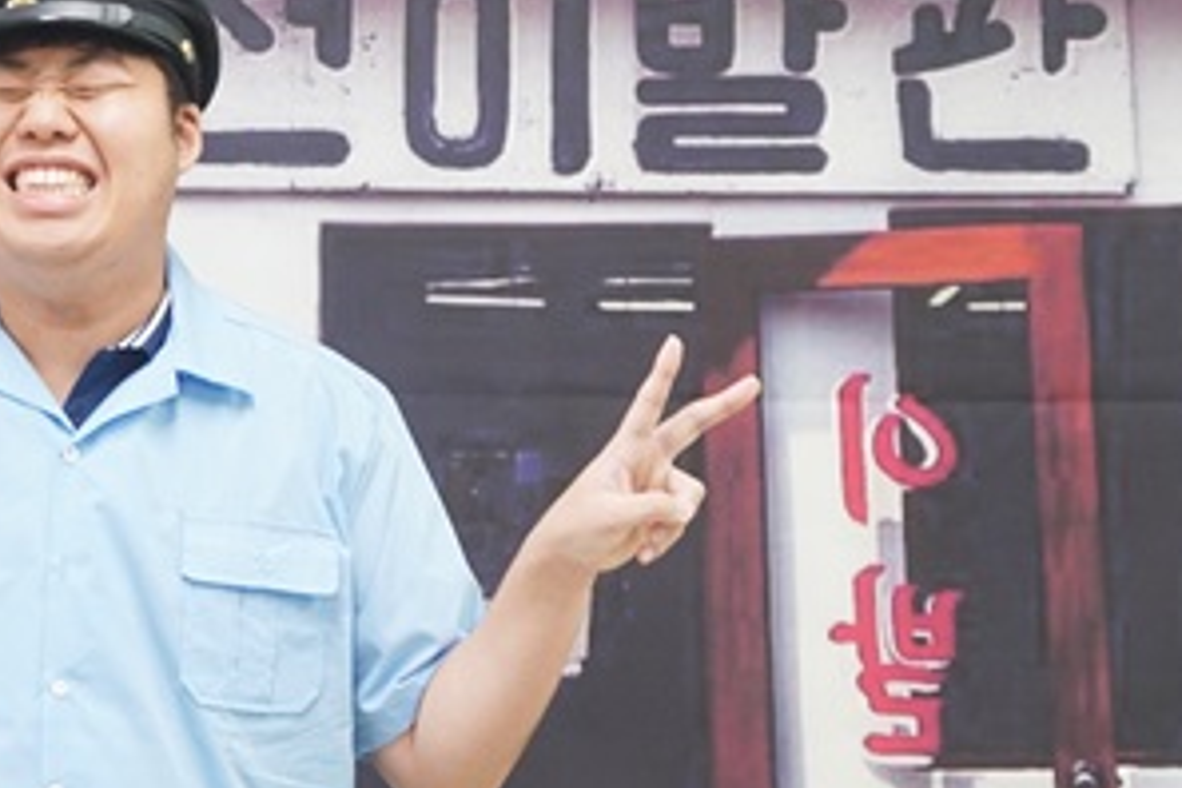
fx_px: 3020
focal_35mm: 92
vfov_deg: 14.8
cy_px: 273
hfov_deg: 22.0
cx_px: 310
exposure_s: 1/25
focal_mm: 26
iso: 400
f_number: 4.5
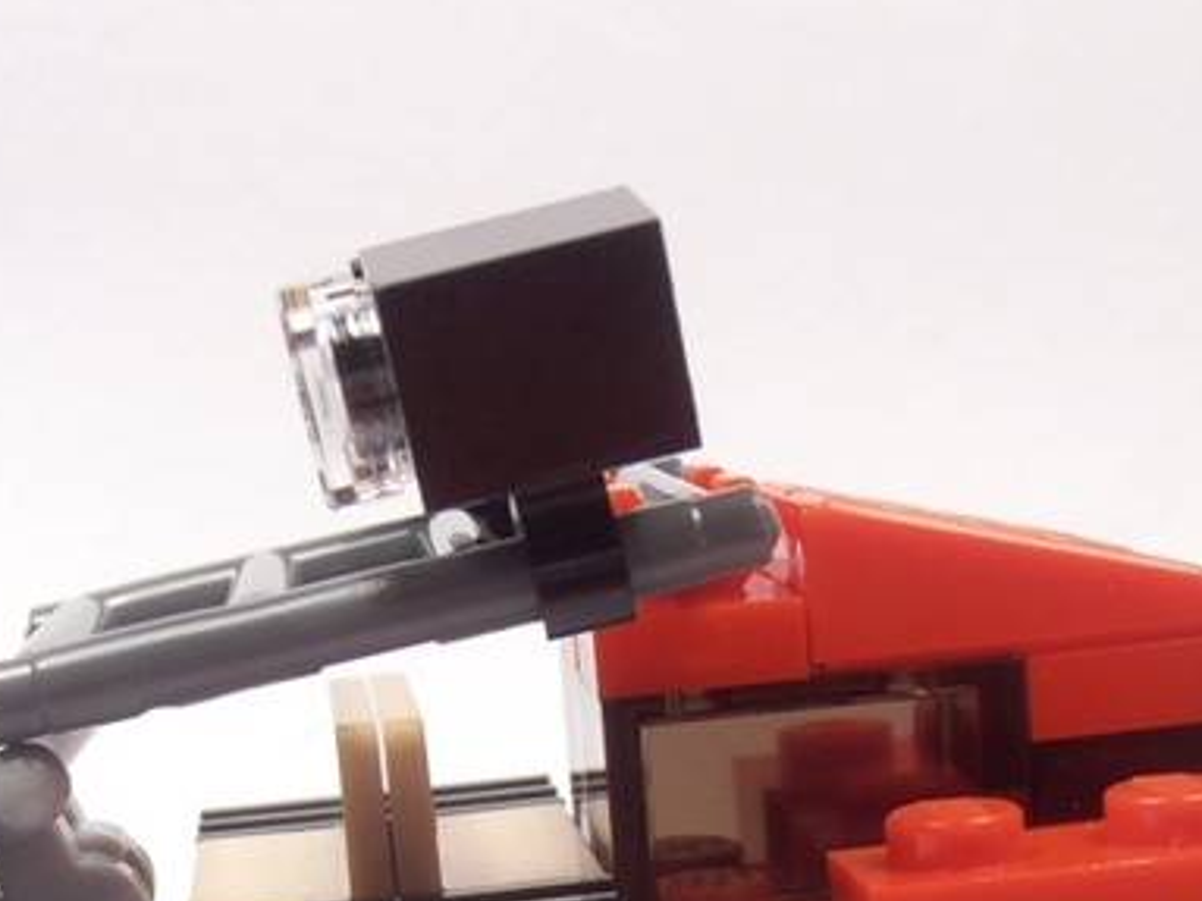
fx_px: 3020
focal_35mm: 87
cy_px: 940
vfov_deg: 16.5
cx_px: 411
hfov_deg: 22.4
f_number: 3.9
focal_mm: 6.61
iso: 80
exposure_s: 1/50
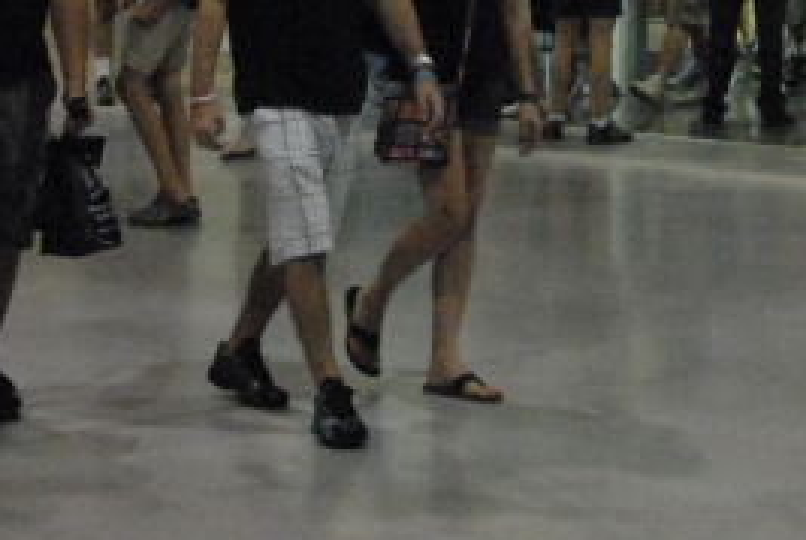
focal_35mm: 126
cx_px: 568
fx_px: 2826
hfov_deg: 16.2
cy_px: -204
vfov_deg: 10.6
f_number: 7.1
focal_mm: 28
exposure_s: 1/180
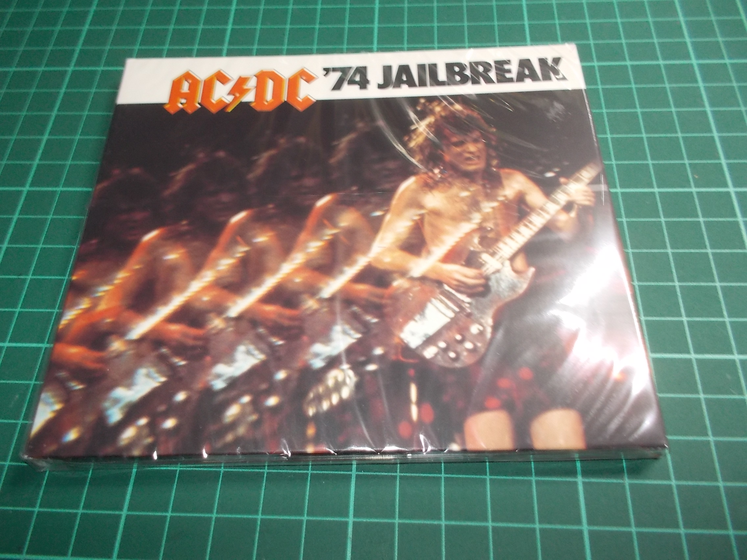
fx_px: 626
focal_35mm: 29
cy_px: 280
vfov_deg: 48.2
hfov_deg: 61.7
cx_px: 374
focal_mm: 4.1
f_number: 3.3
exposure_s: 1/30
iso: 200
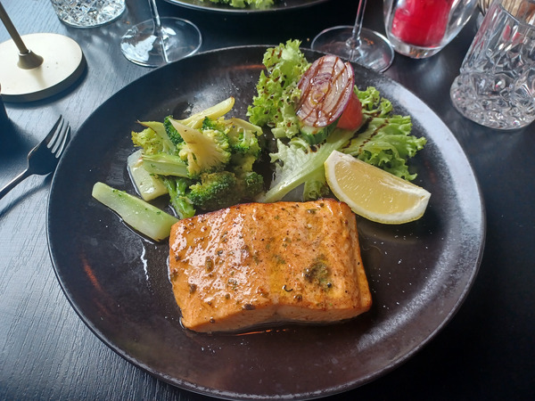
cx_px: 268
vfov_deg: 54.9
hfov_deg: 69.4
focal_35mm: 25
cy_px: 200
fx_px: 386
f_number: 1.8
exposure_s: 1/60
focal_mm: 4.6
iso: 125
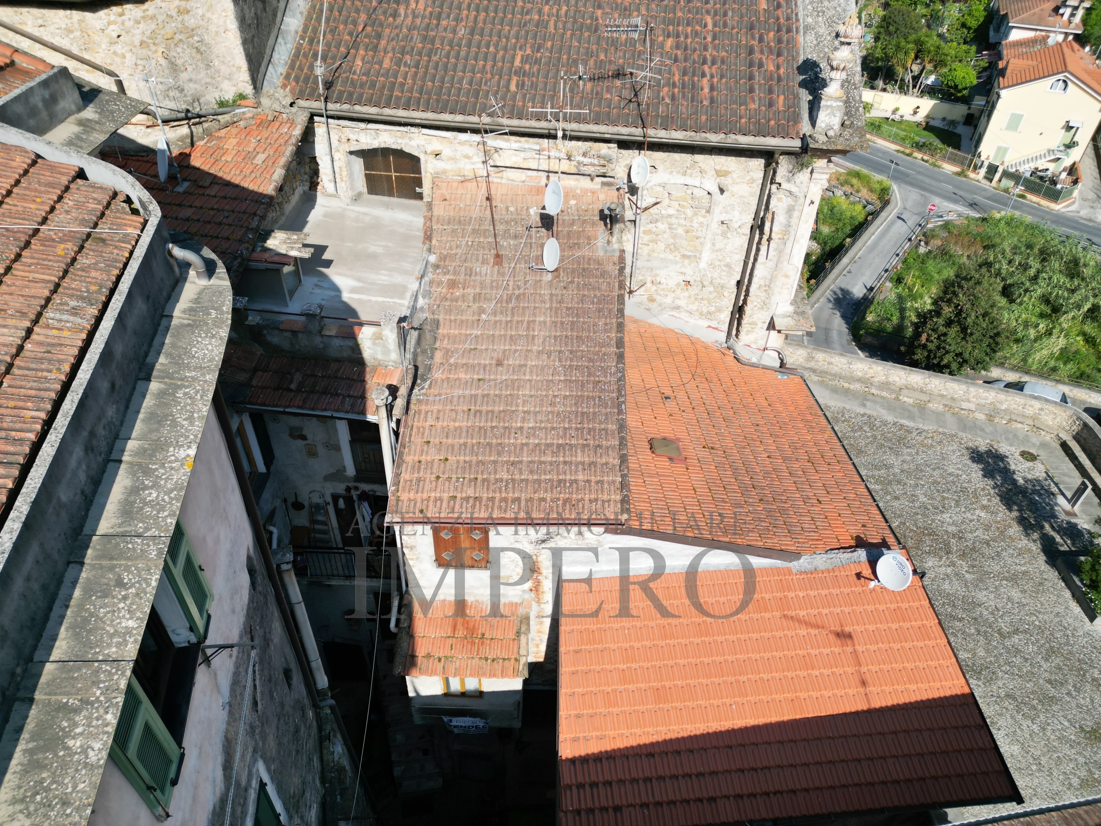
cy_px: 413
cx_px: 550
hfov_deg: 71.6
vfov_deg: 56.8
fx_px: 763
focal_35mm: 24
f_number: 1.7
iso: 200
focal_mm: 6.72
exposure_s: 1/3000
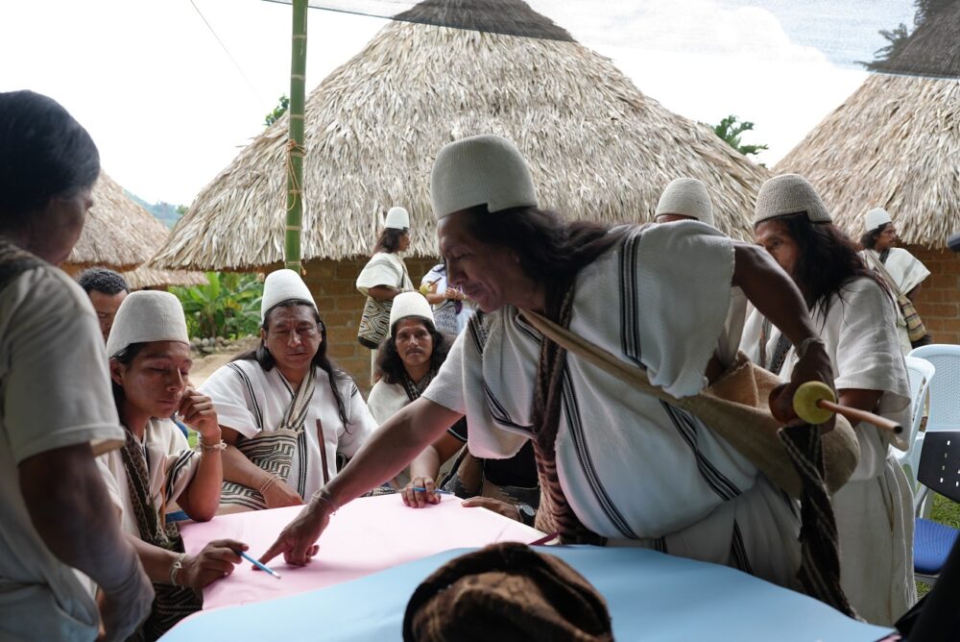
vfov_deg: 37.9
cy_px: 321
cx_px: 480
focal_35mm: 35
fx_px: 934
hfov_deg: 54.4
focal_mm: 35
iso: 320
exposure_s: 1/160
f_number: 4
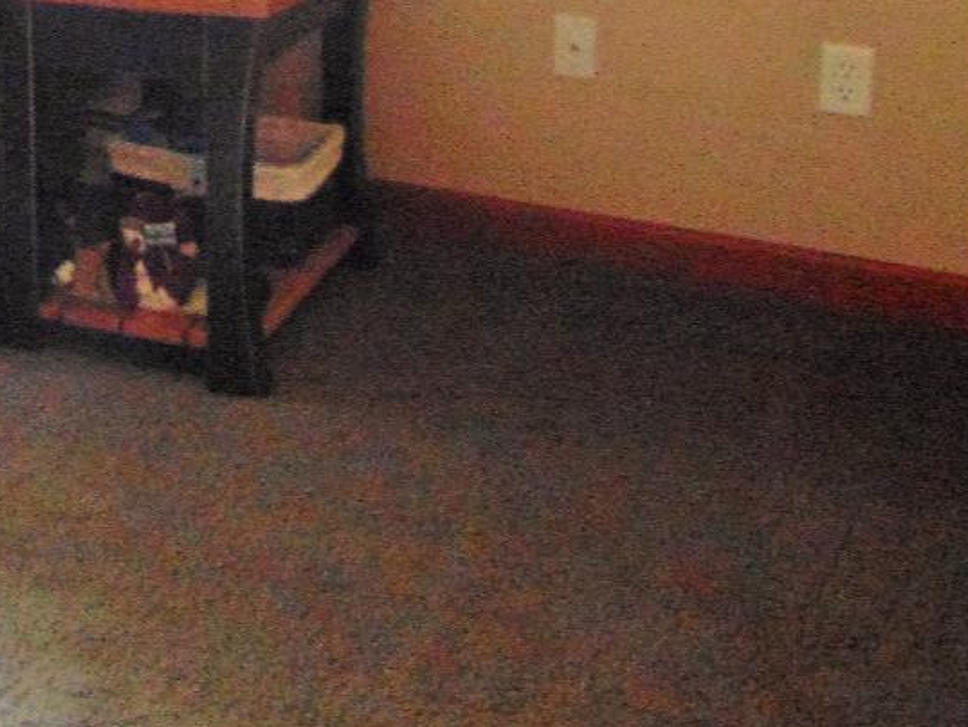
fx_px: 1874
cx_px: -310
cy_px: -211
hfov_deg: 24.9
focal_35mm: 67
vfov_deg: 20.2
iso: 500
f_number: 3
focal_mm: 4.5
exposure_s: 1/20
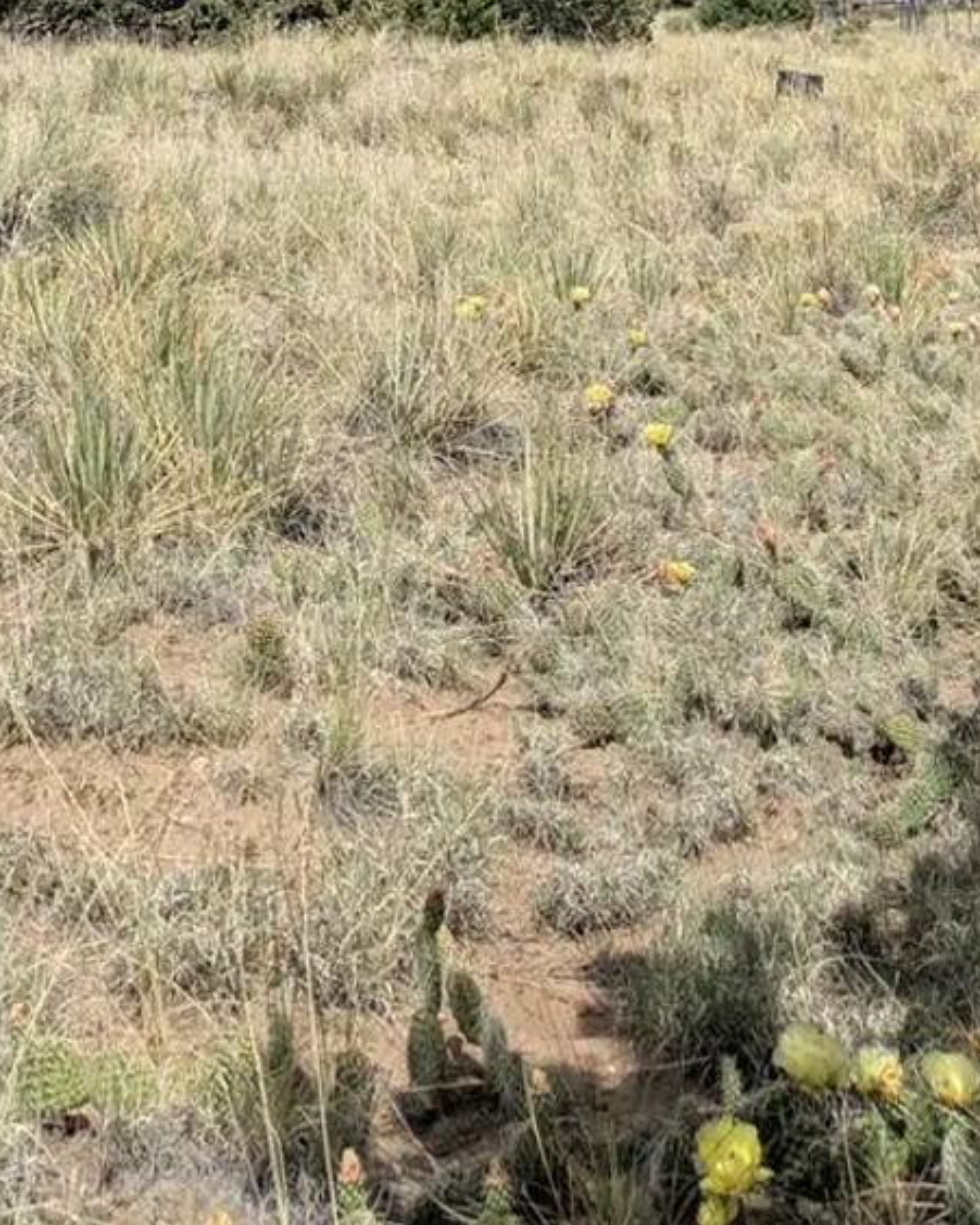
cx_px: 265
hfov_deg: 25.5
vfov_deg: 28.0
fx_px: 2140
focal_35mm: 59
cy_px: -241
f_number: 1.89
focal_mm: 5.43
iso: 44
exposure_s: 1/3086
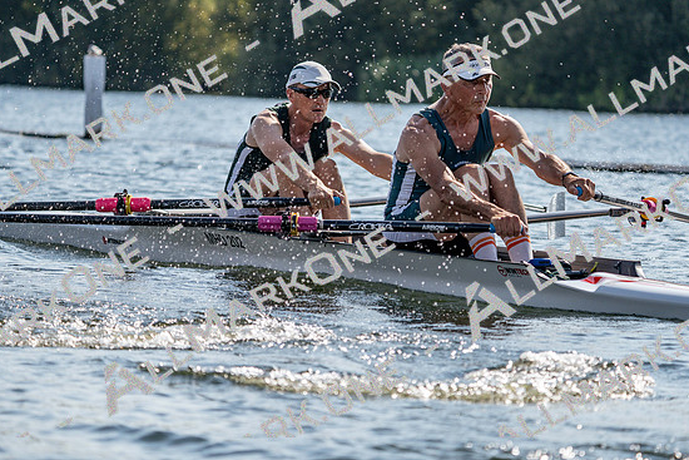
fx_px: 4039
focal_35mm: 211
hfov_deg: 9.7
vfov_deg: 6.5
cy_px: 222
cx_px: 358
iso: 160
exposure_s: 1/1600
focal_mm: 200
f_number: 5.6
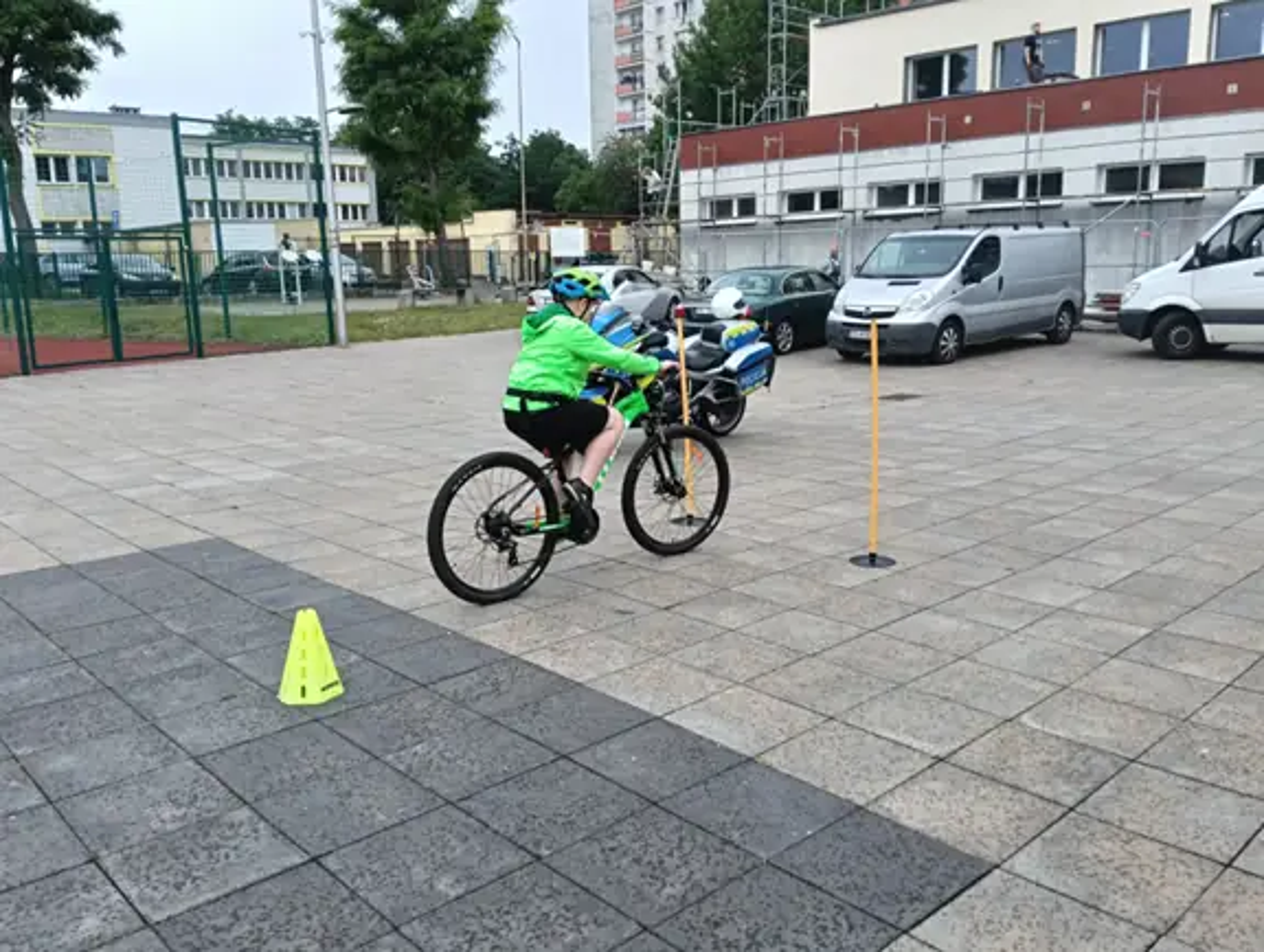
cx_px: 632
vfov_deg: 51.5
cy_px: 476
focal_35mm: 27
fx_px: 988
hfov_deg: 65.2
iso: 50
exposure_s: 1/368
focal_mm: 3.98
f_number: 1.8
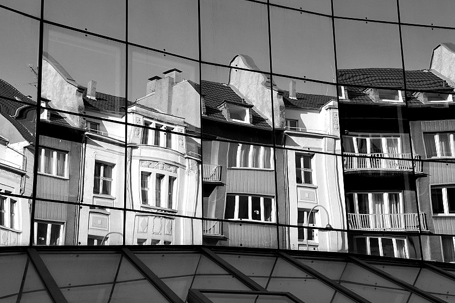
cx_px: 239
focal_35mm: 62
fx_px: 783
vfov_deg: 21.9
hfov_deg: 32.4
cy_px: 151
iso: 400
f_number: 13
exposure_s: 1/125
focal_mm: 52
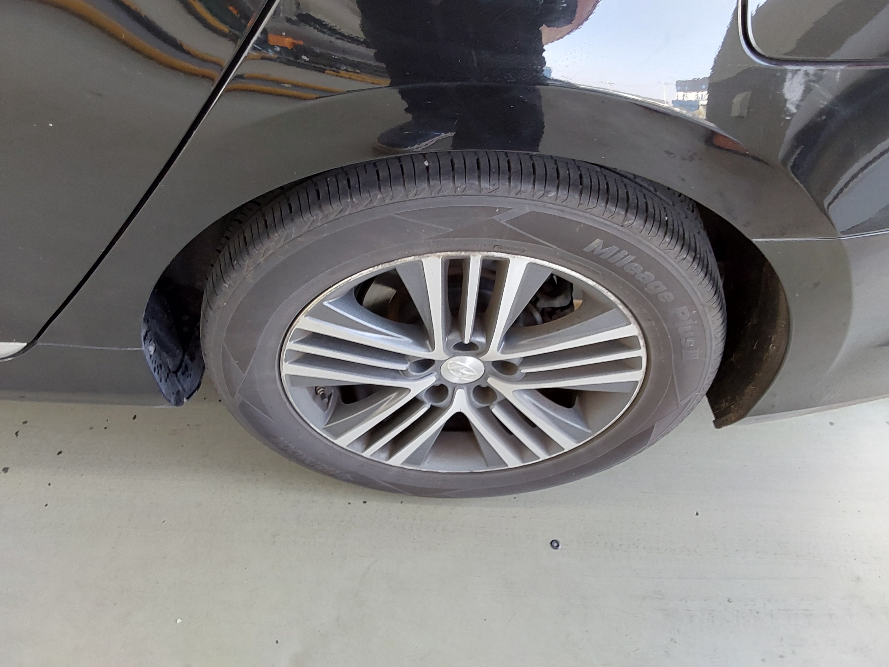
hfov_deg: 63.4
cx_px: 444
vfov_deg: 49.7
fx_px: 719
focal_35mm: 28
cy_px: 334
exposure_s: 1/60
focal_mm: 2.91
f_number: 1.9
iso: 80
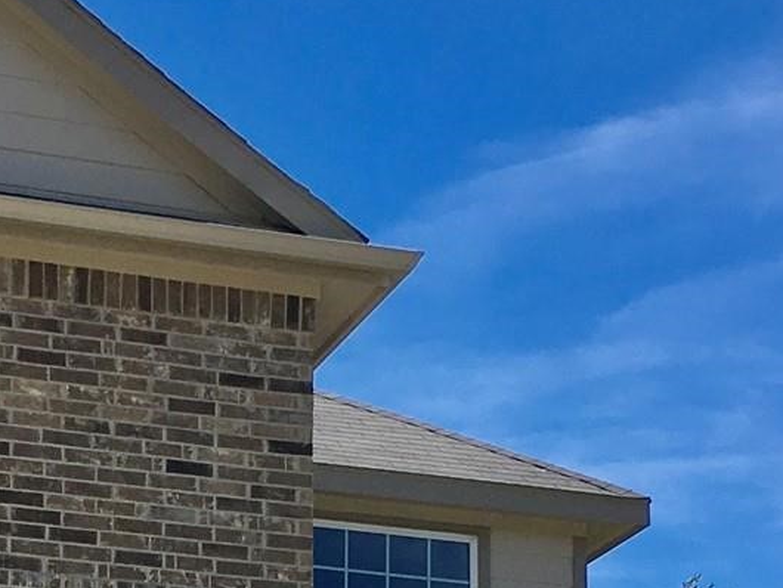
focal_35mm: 112
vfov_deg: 12.4
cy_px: 948
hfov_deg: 17.5
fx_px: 2535
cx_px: 207
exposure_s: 1/2079
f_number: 2.2
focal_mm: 4.15
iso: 25
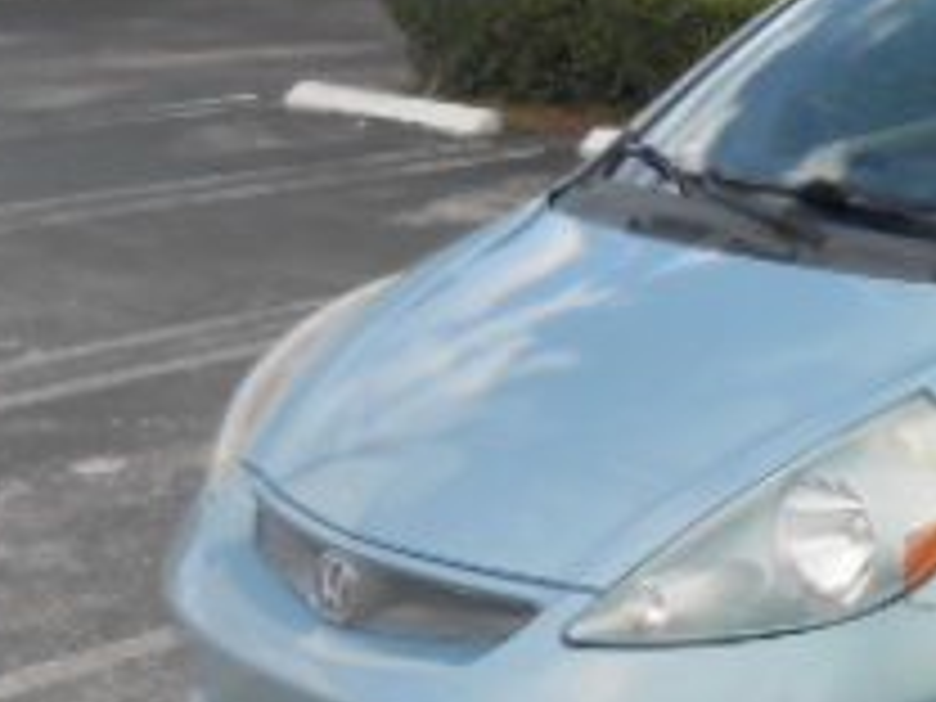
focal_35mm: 80
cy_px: 306
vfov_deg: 18.4
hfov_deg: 21.4
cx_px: 1300
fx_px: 2163
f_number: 3.5
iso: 80
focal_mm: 4.6
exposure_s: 1/200
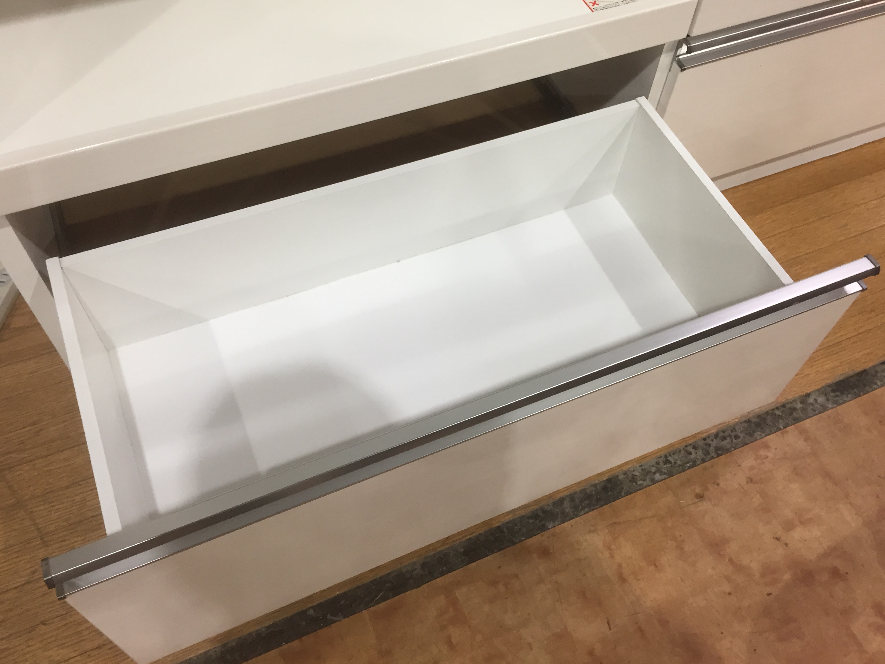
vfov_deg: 44.1
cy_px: 302
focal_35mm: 32
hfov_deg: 56.8
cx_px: 461
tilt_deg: -53.2
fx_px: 818
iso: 80
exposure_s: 1/30
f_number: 2.2
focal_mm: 4.15
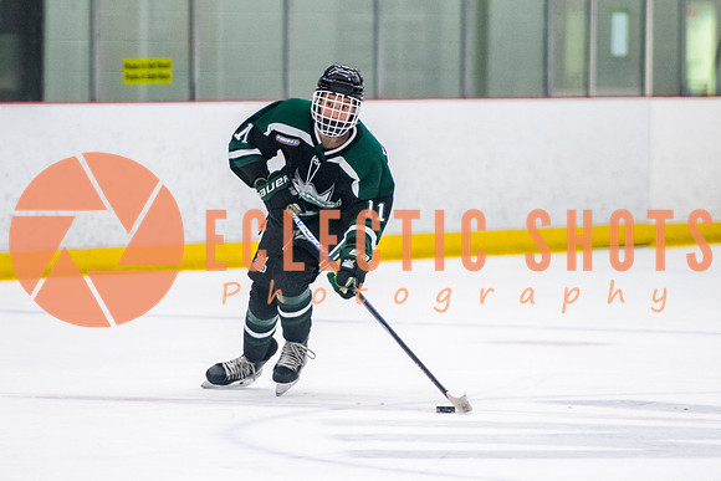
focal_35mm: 409
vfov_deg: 3.4
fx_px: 8188
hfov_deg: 5.0
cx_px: 360
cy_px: 218
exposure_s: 1/640
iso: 3200
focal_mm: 200
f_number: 3.2
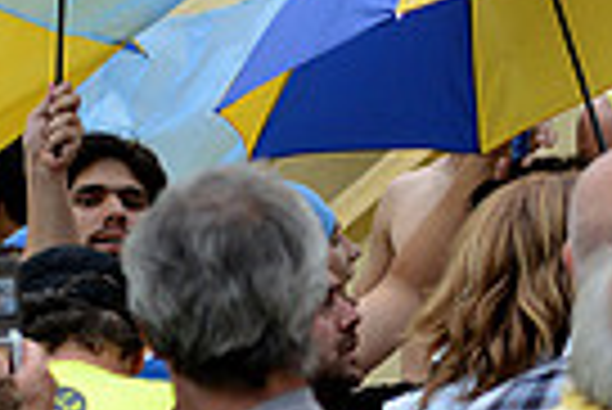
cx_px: -608
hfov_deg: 3.3
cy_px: -349
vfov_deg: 2.2
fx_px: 10551
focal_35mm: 620
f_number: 4
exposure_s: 1/400
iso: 1250
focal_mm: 145
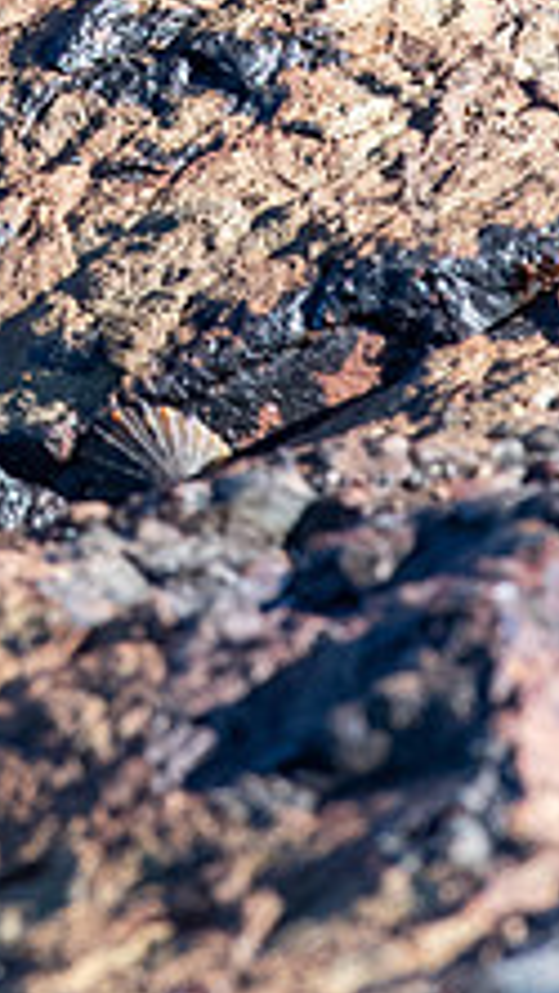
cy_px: -628
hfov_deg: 0.5
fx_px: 66617
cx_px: 88
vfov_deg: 0.9
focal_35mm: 2530
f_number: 8
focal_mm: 390
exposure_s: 1/640
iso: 560
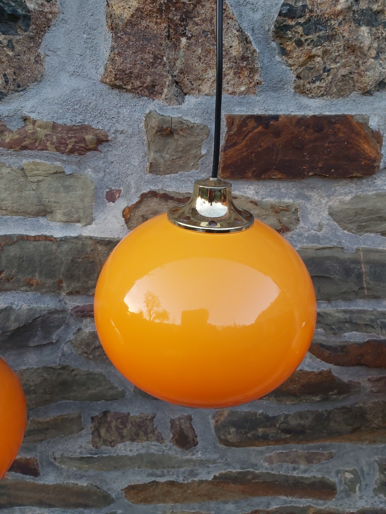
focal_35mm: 26
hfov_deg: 53.1
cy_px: 257
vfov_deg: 67.3
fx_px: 387
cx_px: 193
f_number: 1.7
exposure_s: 1/100
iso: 64
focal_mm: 3.92
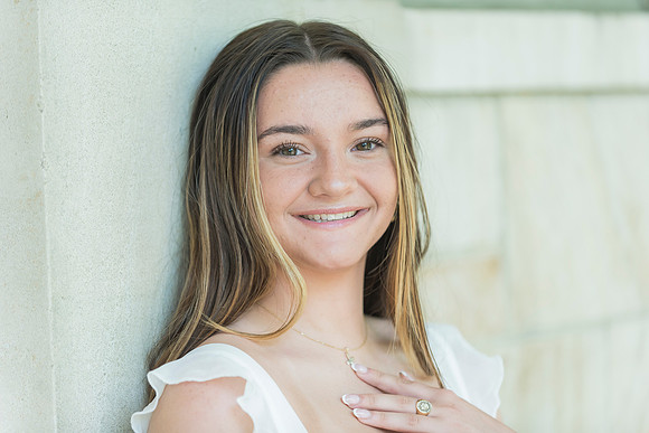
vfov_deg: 10.6
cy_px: 216
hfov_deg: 15.8
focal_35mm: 130
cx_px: 324
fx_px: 2344
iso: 320
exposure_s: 1/200
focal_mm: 130
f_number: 2.8
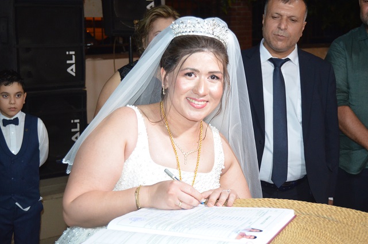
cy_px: 122
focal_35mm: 60
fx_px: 612
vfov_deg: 22.5
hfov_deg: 33.5
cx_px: 184
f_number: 5
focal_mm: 40
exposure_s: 1/60
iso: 2000
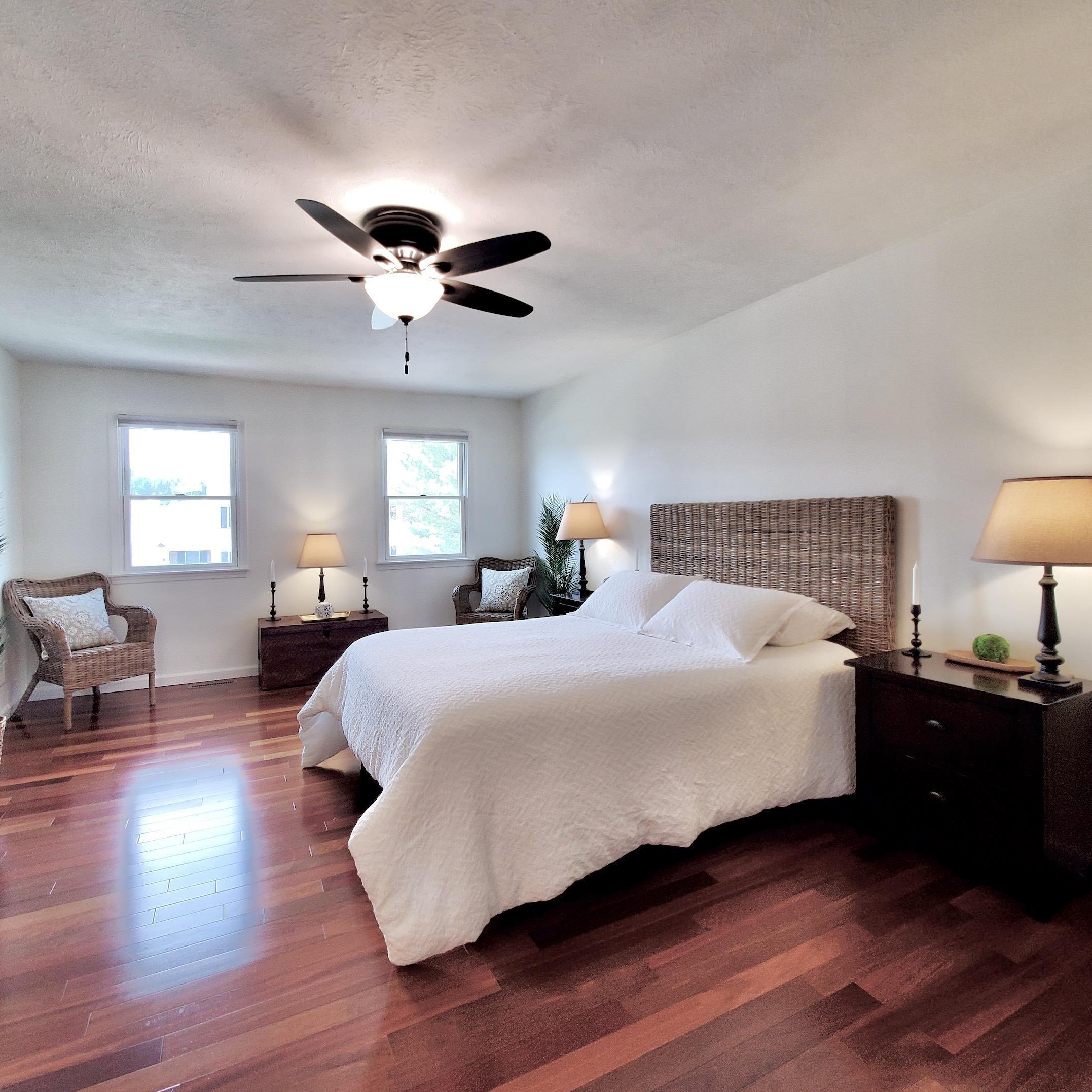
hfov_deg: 87.3
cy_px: 523
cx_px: 514
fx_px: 571
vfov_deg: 87.4
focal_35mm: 16
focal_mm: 1.8
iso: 100
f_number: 2.2
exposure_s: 1/60
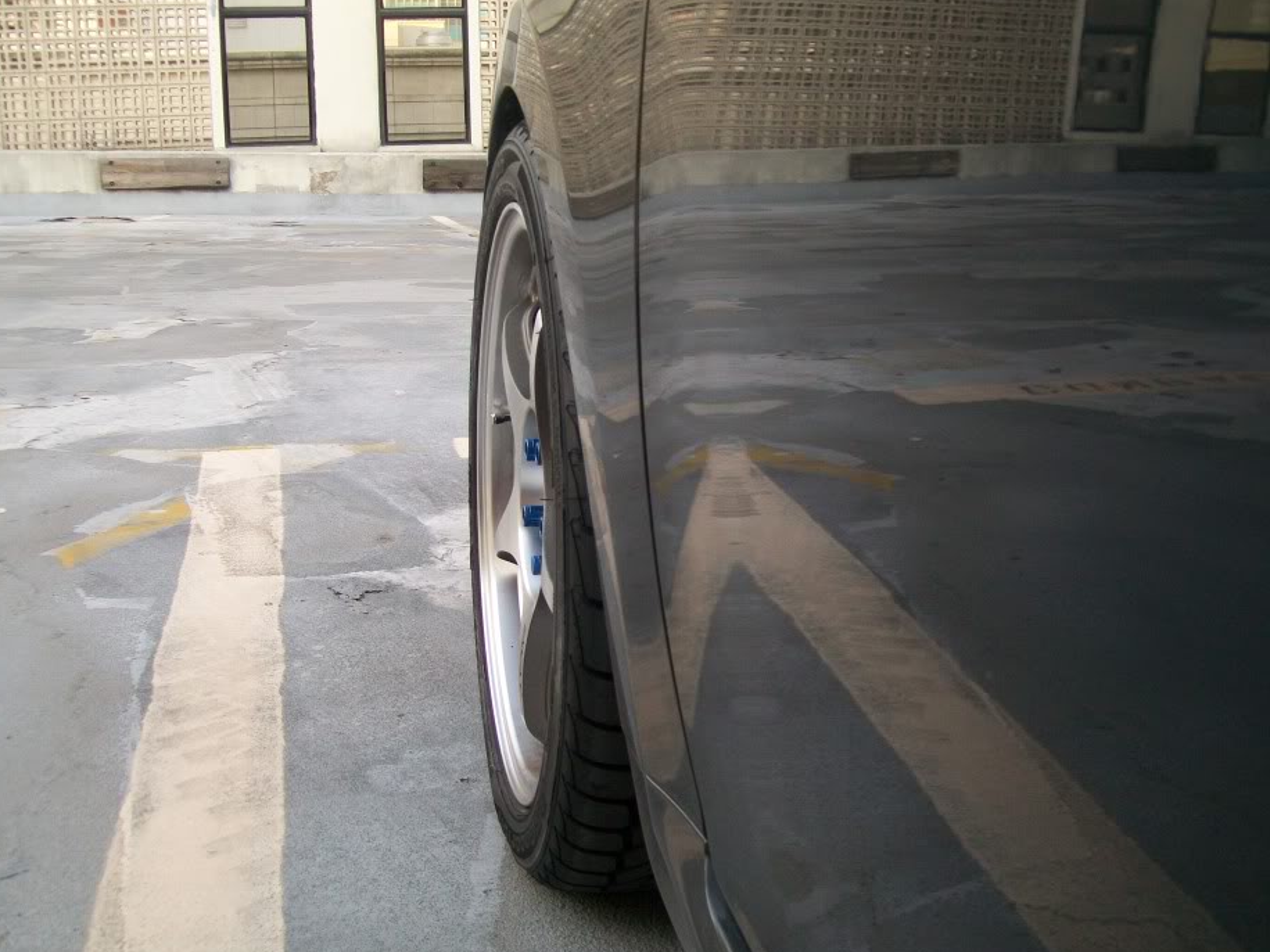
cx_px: 606
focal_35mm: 38
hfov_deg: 49.0
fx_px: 1394
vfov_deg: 37.7
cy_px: 482
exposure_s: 1/60
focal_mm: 6.1
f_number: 2.7
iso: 92
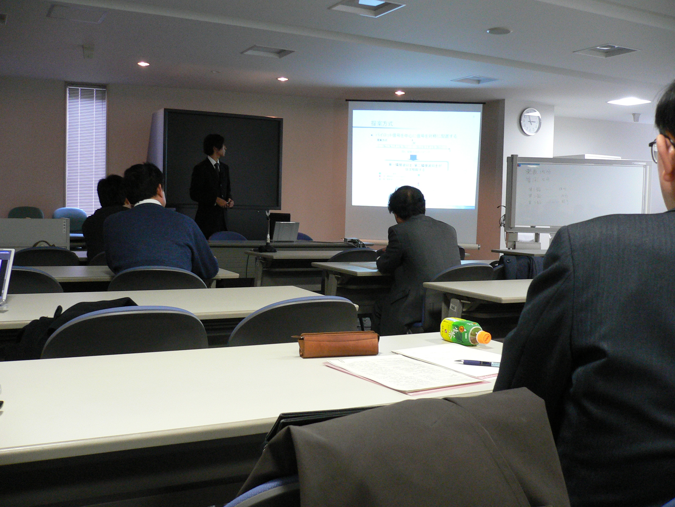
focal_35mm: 35
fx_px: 682
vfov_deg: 40.7
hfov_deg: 52.6
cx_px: 338
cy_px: 254
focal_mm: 5.8
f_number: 2.8
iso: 200
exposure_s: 1/10
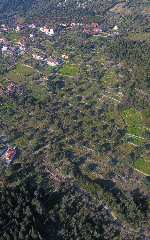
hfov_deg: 43.1
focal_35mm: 29
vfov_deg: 64.6
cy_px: 117
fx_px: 190
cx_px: 79
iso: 100
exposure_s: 1/799
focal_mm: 3.61
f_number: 2.8
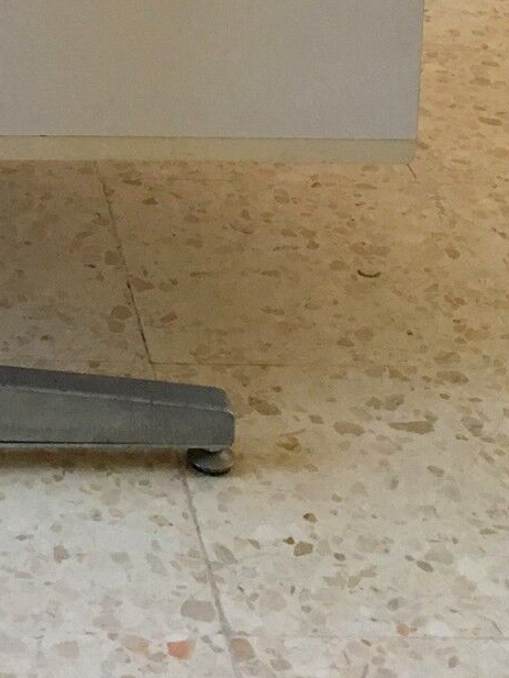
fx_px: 1842
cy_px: -398
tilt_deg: -10.9
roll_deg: +1.2
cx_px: -192
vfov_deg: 18.1
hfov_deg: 14.9
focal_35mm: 94
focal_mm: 4.15
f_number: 2.2
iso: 64
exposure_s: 1/33
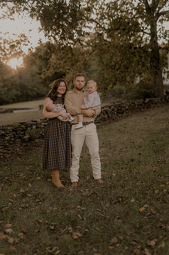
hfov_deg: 26.9
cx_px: 84
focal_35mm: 50
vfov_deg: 39.6
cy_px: 128
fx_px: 353
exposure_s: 1/400
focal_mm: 50
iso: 160
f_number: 1.8
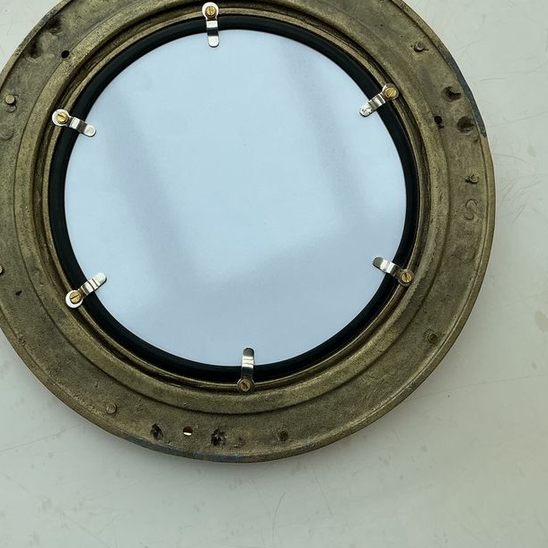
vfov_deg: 39.9
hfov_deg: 39.9
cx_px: 225
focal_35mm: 42
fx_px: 752
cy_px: 225
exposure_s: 1/529
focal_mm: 3
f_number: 1.8
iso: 25
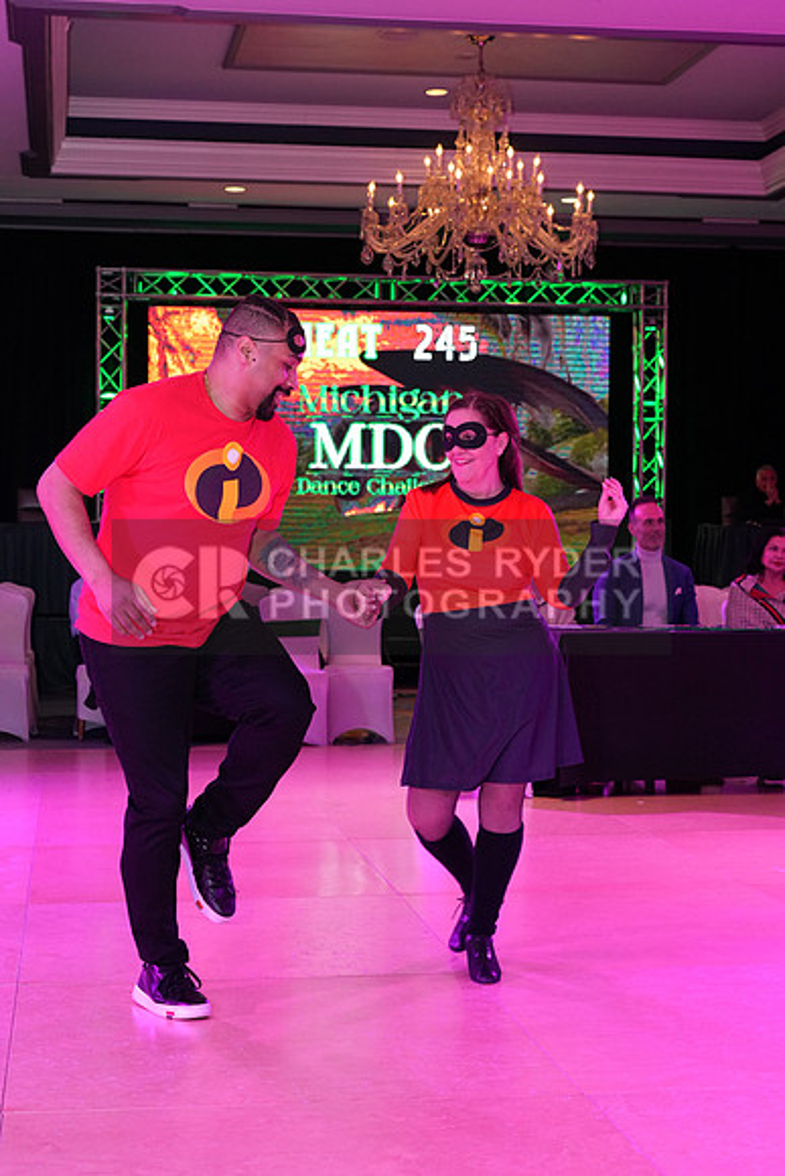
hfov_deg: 23.8
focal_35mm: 57
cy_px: 588
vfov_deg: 35.0
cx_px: 392
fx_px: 1863
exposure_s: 1/250
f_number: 5.6
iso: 2500
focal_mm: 57
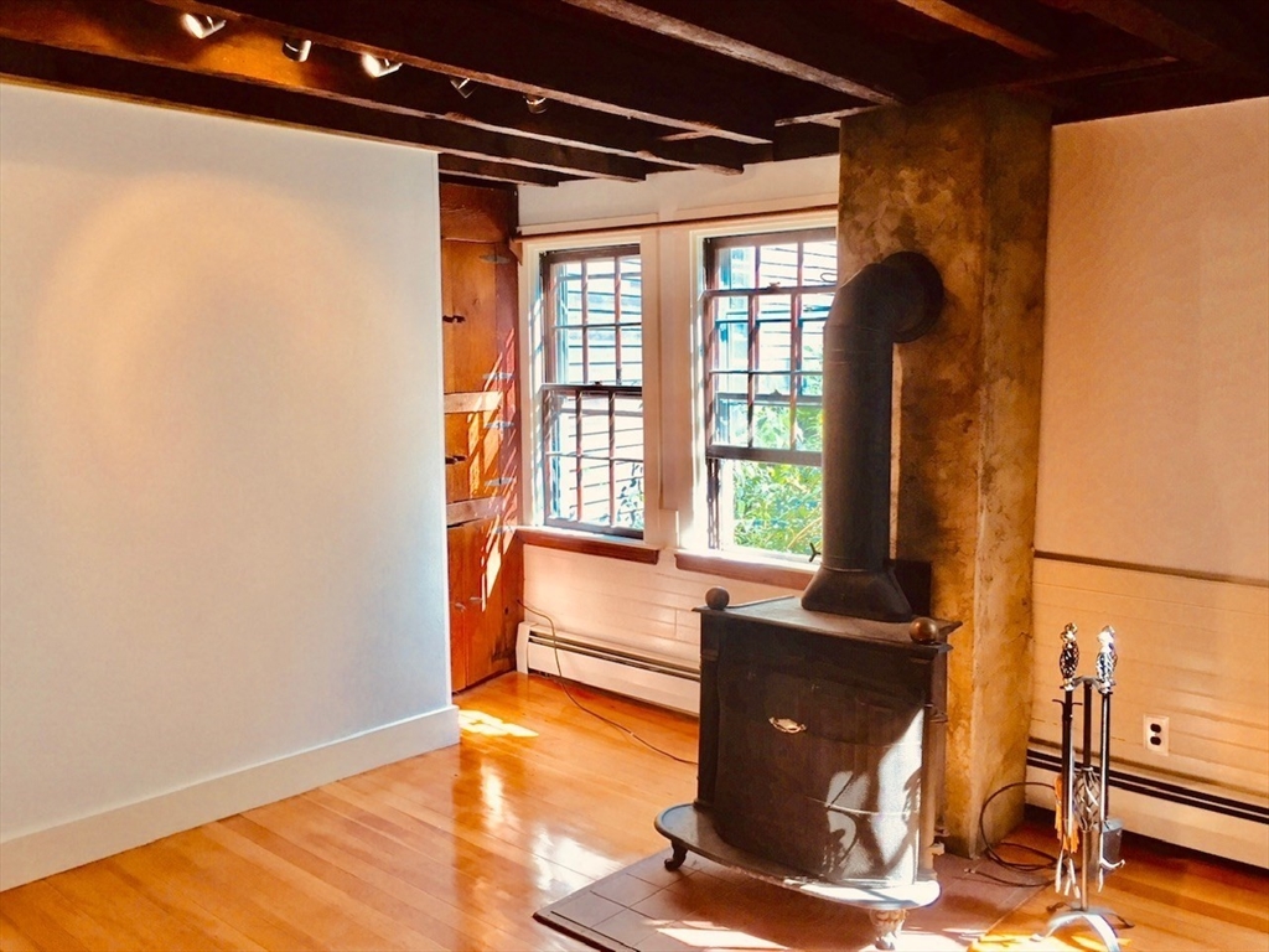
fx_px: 1063
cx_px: 634
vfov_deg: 48.2
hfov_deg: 61.7
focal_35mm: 29
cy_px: 476
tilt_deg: -7.8
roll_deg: -0.5
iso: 40
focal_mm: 4.15
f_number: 2.2
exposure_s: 1/60
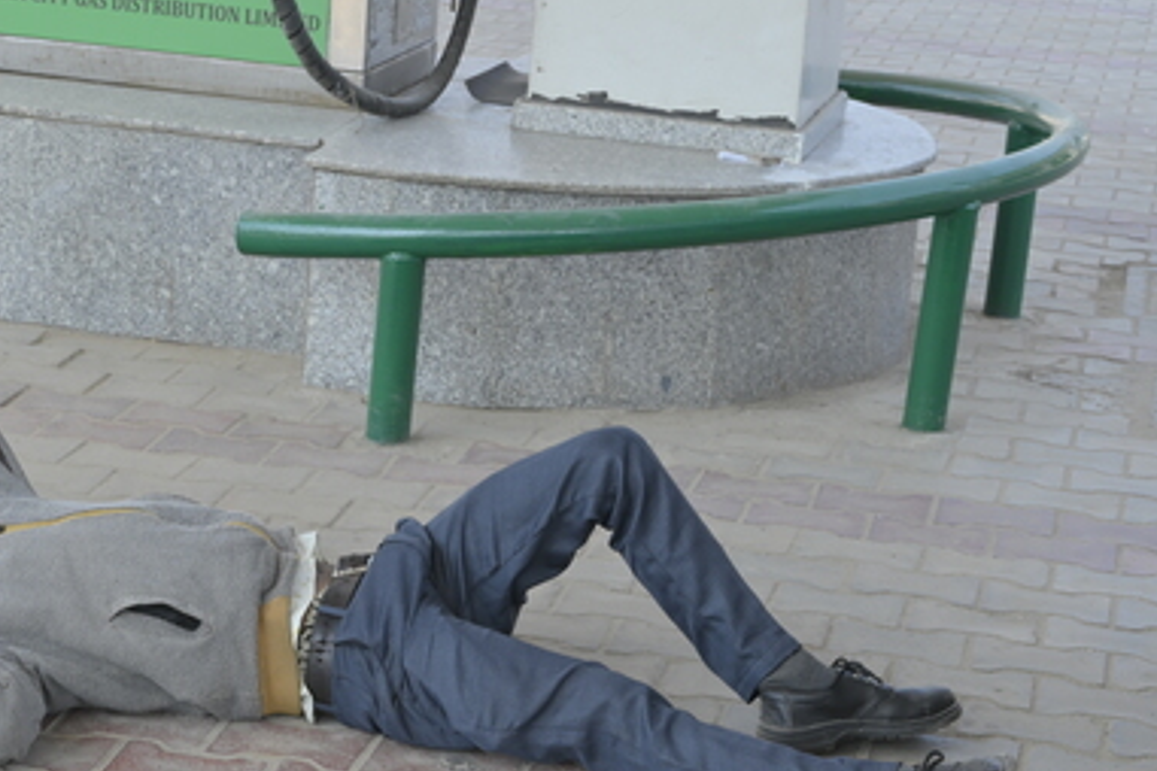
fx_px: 2892
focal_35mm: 90
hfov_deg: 22.6
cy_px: 495
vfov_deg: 15.2
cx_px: 446
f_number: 8
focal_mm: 49
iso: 125
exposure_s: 1/125
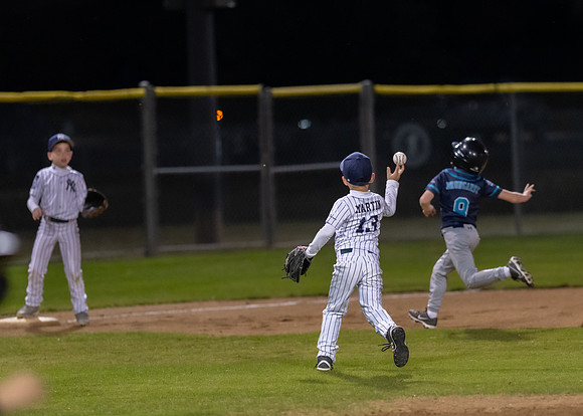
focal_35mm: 277
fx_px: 4579
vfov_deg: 5.2
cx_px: 346
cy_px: 253
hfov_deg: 7.3
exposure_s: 1/1000
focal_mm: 135
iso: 2500
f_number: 1.8
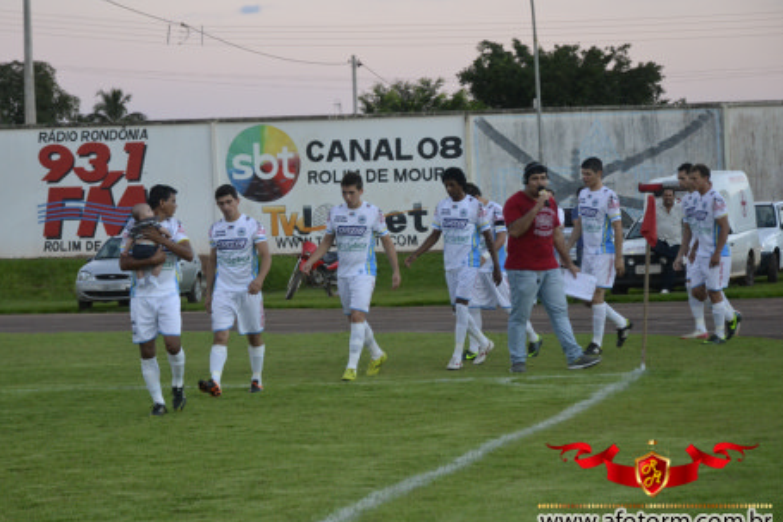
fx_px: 2870
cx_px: 358
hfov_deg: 15.5
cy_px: 271
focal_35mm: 132
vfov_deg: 10.4
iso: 1800
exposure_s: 1/125
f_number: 5.6
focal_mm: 80
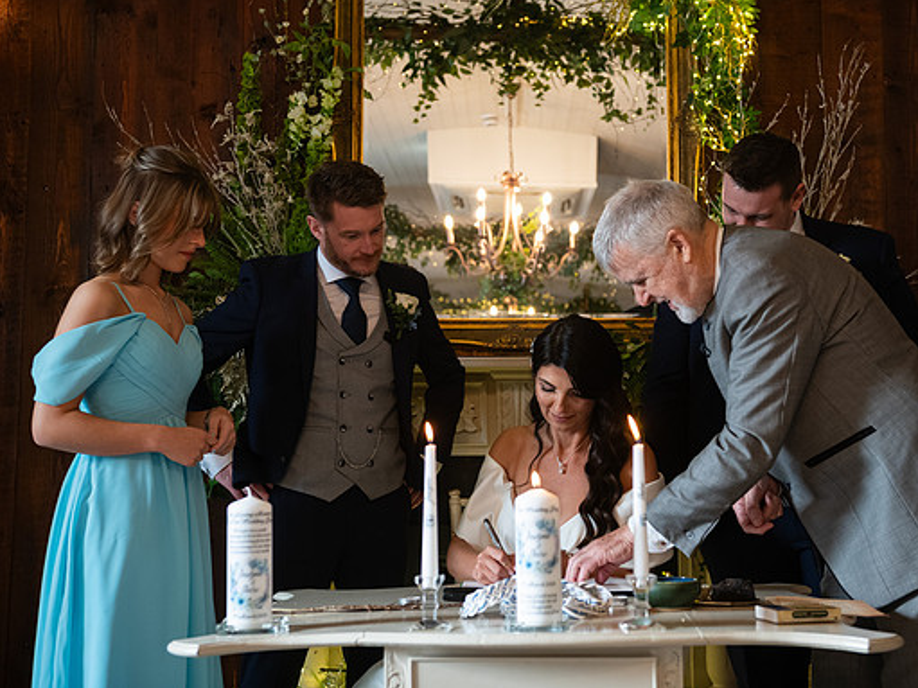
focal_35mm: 48
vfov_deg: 30.3
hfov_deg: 39.6
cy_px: 342
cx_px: 507
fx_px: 1273
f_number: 3.5
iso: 1000
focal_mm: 44
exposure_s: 1/160
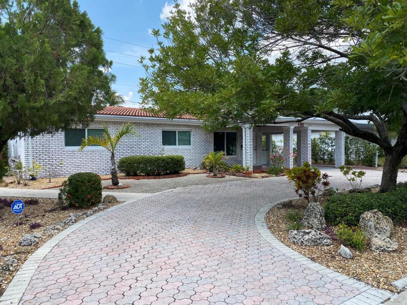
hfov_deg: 67.3
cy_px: 152
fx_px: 306
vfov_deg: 53.1
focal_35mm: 26
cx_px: 204
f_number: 1.8
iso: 32
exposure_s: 1/1346
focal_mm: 4.25
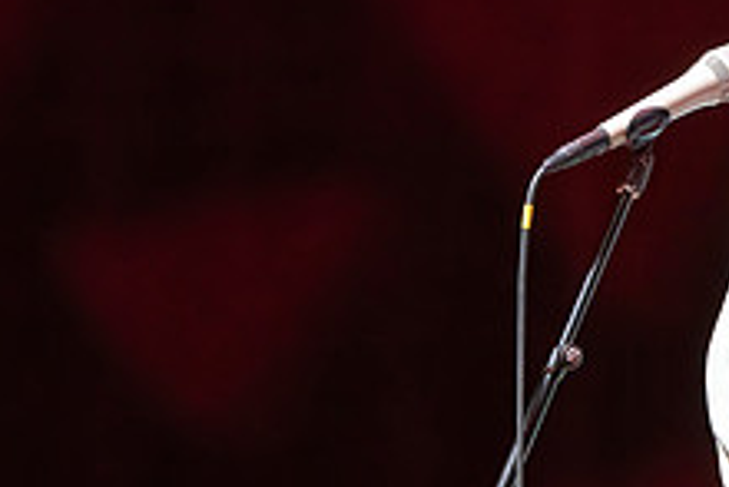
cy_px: 471
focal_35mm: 1031
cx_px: 779
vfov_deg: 1.3
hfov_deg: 2.0
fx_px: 20891
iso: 5000
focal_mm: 348
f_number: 5.6
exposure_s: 1/320
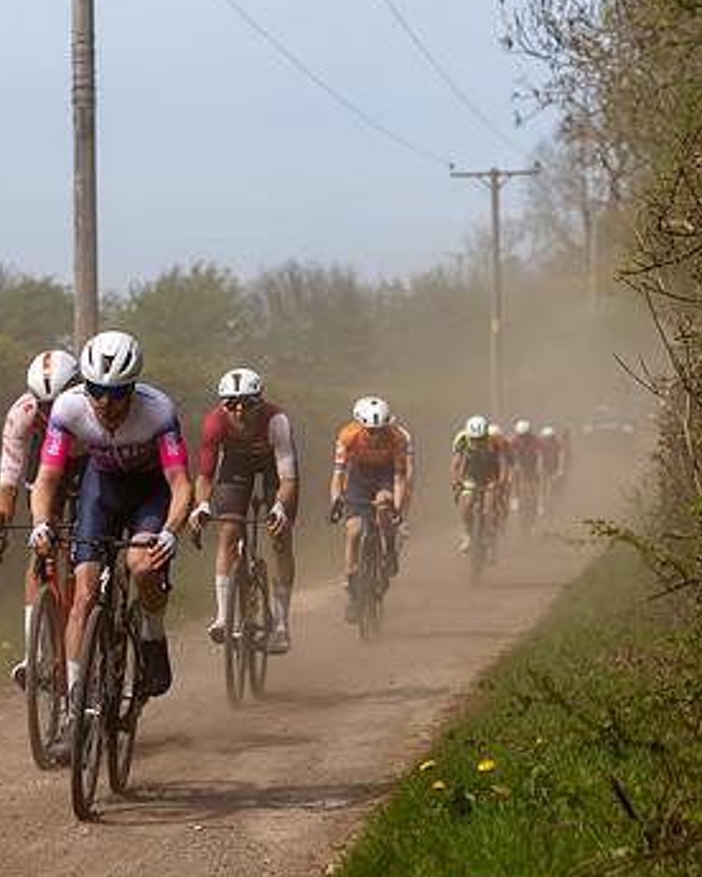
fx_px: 3974
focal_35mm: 153
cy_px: 459
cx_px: 109
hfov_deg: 10.1
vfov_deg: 12.6
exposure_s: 1/1000
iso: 125
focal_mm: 97
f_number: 5
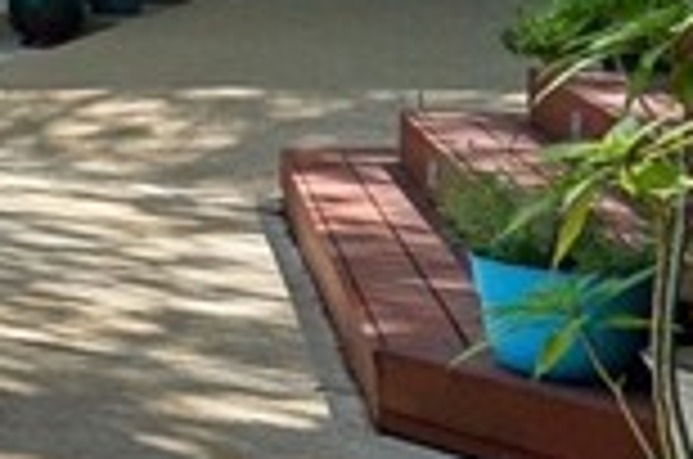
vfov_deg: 11.7
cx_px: -1683
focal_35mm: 113
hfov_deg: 9.8
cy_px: -155
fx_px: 2171
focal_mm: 16
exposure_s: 1/250
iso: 200
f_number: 8
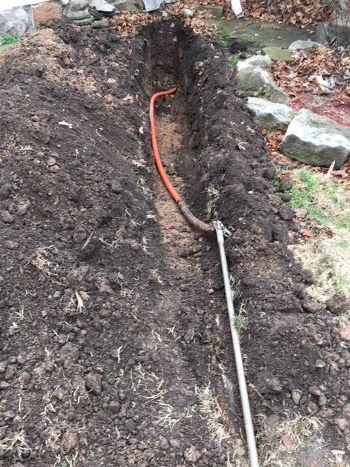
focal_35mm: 29
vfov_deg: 61.7
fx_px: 391
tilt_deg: -39.7
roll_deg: +3.5
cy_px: 234
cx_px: 175
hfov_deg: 48.2
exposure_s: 1/60
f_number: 2.2
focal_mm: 4.15
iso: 25
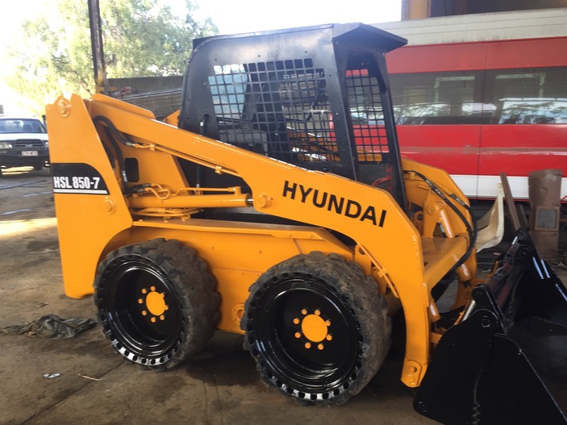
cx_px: 314
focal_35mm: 33
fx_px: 540
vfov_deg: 42.9
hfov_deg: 55.2
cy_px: 228
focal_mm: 4.15
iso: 32
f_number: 2.2
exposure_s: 1/50
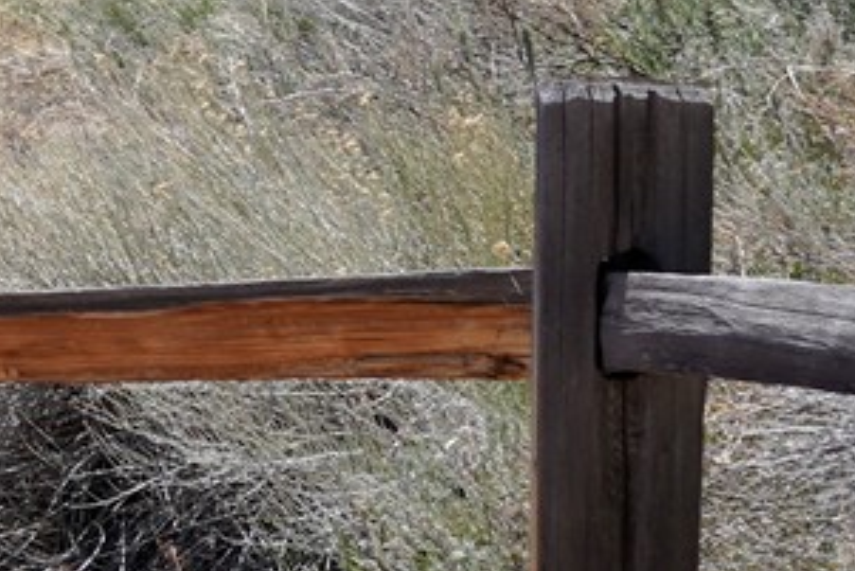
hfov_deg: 7.8
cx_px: -1775
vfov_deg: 6.0
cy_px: -315
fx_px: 5370
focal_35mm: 226
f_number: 14
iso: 100
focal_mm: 34
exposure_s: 1/80
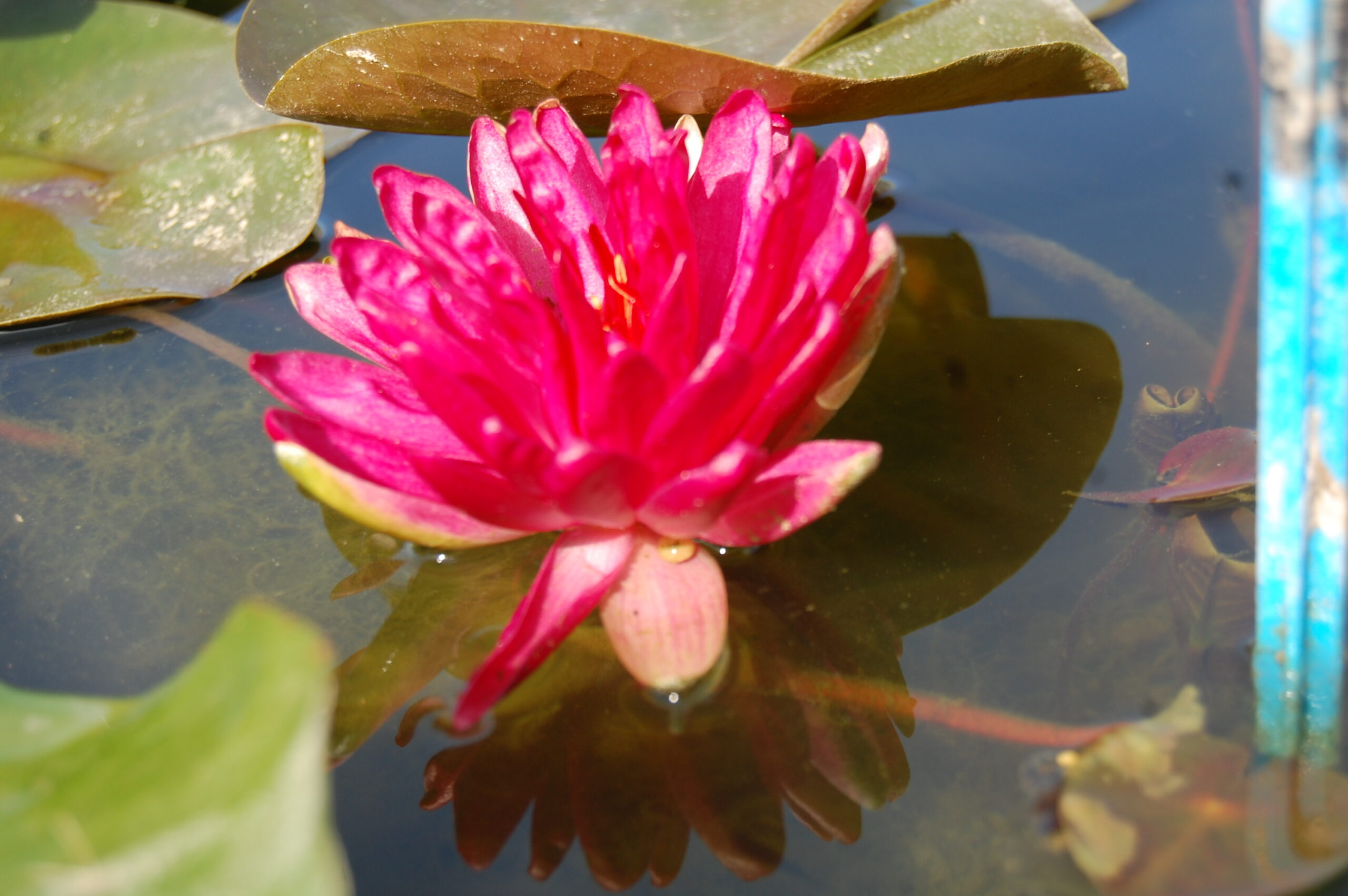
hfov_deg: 26.0
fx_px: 2918
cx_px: 674
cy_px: 448
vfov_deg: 17.5
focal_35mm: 78
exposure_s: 1/200
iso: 200
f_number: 7.1
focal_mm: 52
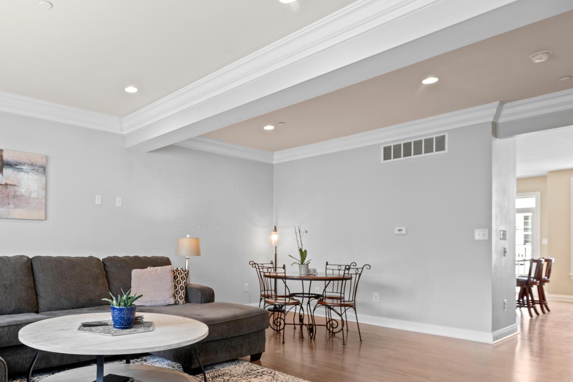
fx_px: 398
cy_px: 246
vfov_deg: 50.6
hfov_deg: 68.3
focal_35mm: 25
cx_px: 166
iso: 400
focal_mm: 16
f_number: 7.1
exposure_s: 1/5
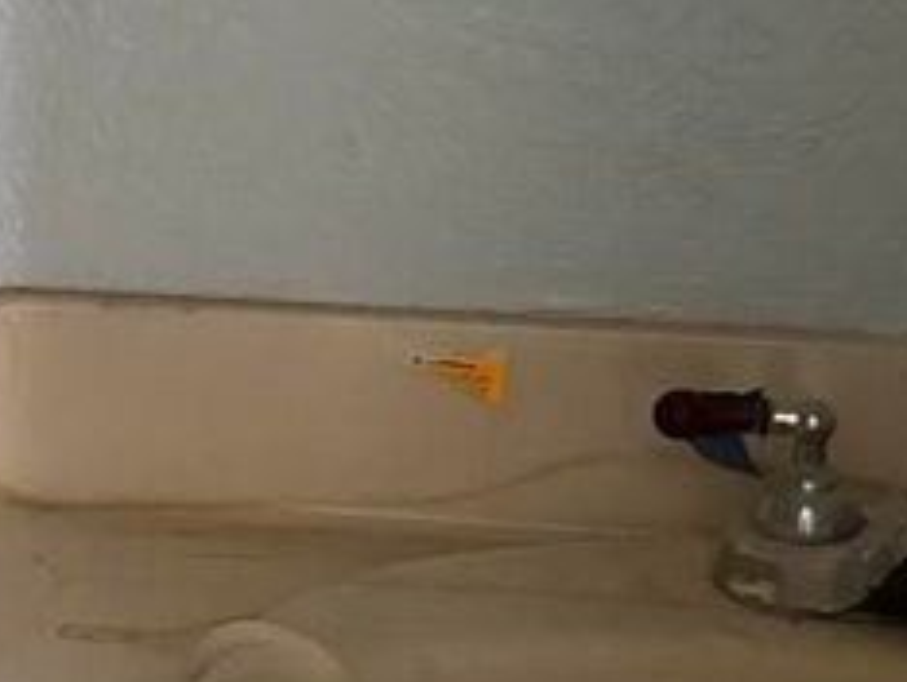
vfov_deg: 12.1
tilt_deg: -19.1
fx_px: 3226
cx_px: -713
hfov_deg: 14.2
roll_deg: +2.6
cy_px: 434
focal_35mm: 123
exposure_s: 1/39
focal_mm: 6.76
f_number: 1.78
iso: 1000
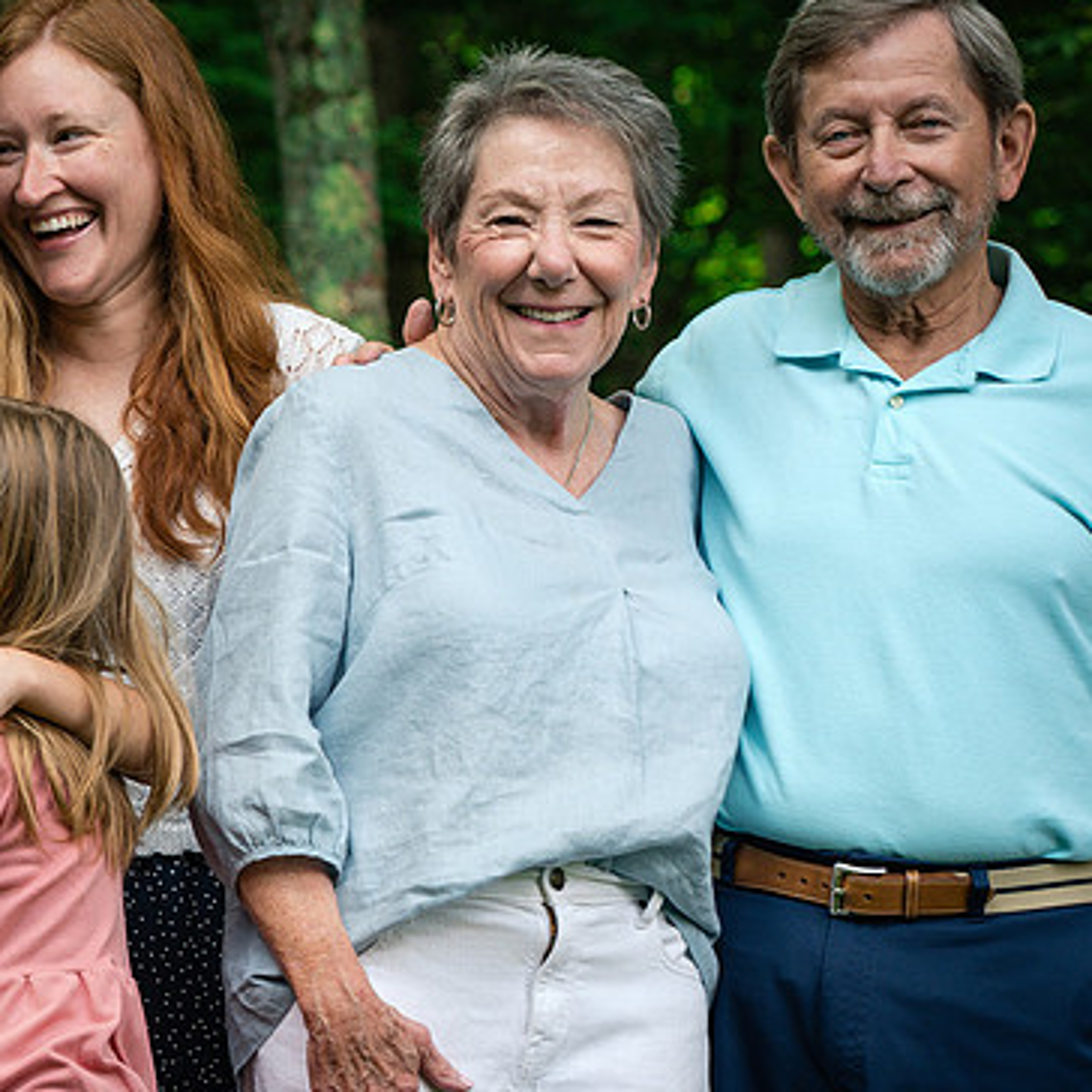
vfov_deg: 9.6
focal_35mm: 181
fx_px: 6460
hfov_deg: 9.5
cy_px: 900
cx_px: -209
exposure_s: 1/200
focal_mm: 85
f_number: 4.5
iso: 200
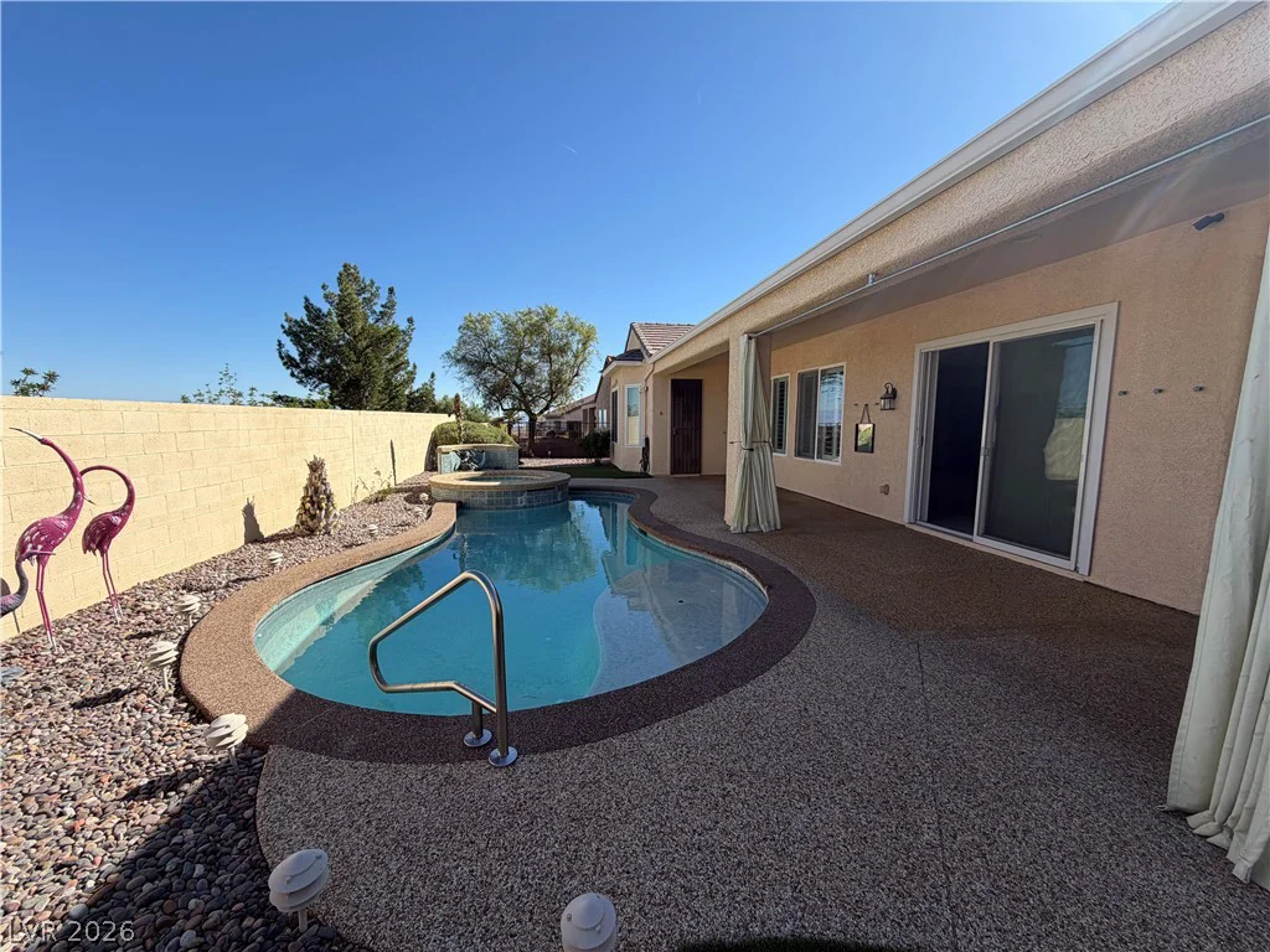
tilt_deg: -6.2
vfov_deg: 85.7
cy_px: 476
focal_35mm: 14
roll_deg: -0.1
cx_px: 635
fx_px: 514
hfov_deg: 102.1
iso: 25
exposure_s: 1/770
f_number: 2.2
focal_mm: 2.22
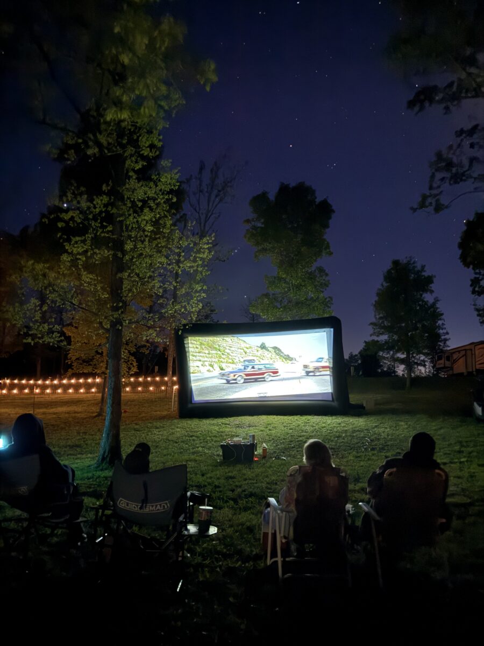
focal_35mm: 24
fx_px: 447
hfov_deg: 56.8
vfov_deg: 71.6
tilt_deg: +7.9
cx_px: 242
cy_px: 323
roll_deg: -2.2
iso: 10000
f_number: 1.78
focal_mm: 6.76
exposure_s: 1/2
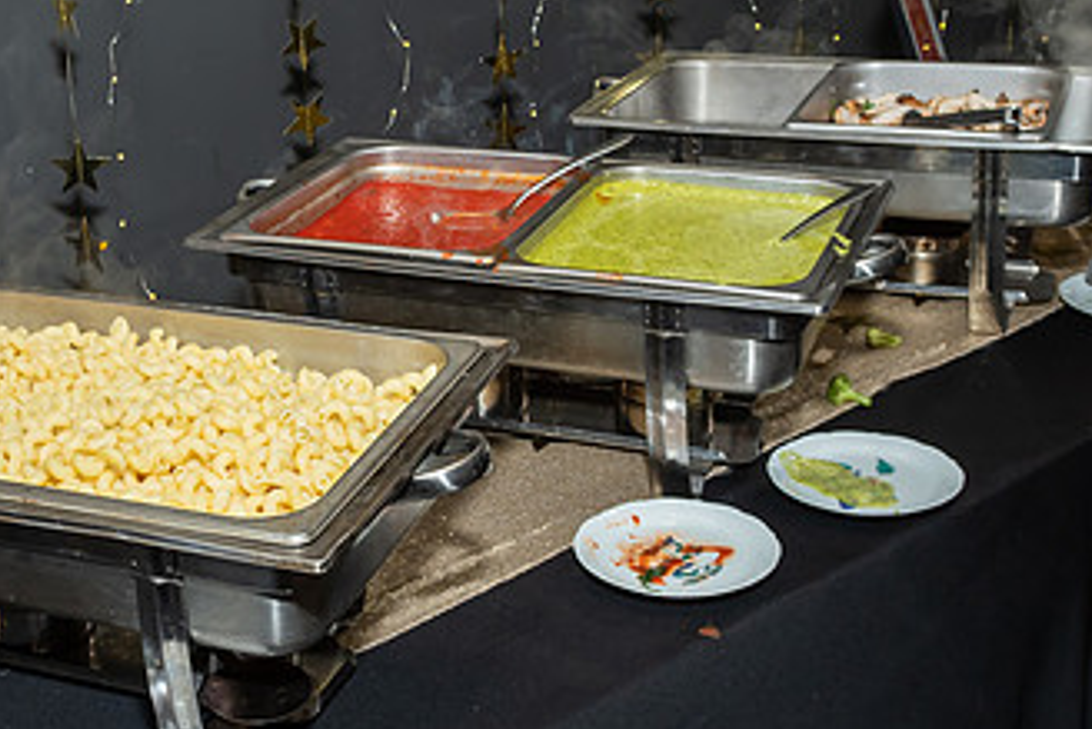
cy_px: 248
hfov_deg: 35.2
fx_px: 1699
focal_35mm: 56
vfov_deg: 24.1
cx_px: 338
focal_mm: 17
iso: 400
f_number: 5.6
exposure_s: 1/250
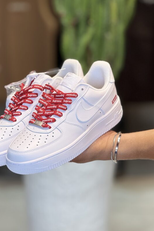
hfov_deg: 8.6
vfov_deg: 12.8
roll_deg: -0.8
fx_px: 1026
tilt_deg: -14.8
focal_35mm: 160
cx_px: 52
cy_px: 114
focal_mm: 15.66
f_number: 2.8
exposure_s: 1/100
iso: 64
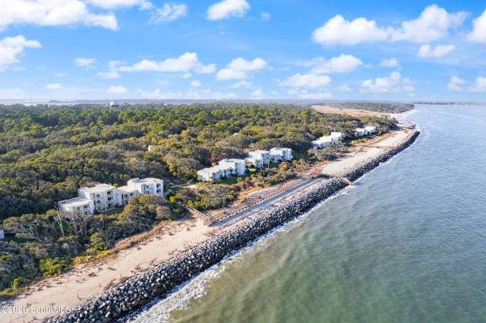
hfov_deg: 78.7
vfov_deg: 57.1
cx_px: 243
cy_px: 162
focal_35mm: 22
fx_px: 297
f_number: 2.8
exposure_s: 1/1000
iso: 100
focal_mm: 8.38
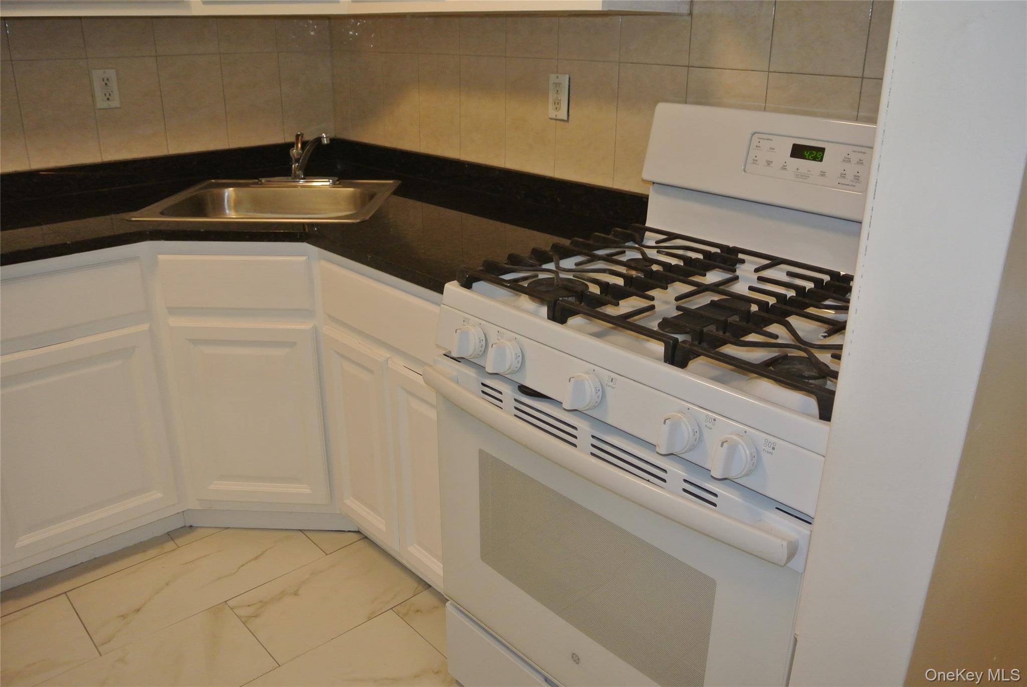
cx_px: 514
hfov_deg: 65.4
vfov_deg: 46.5
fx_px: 800
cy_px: 344
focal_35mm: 28
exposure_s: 1/60
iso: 640
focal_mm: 10.7
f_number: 3.5
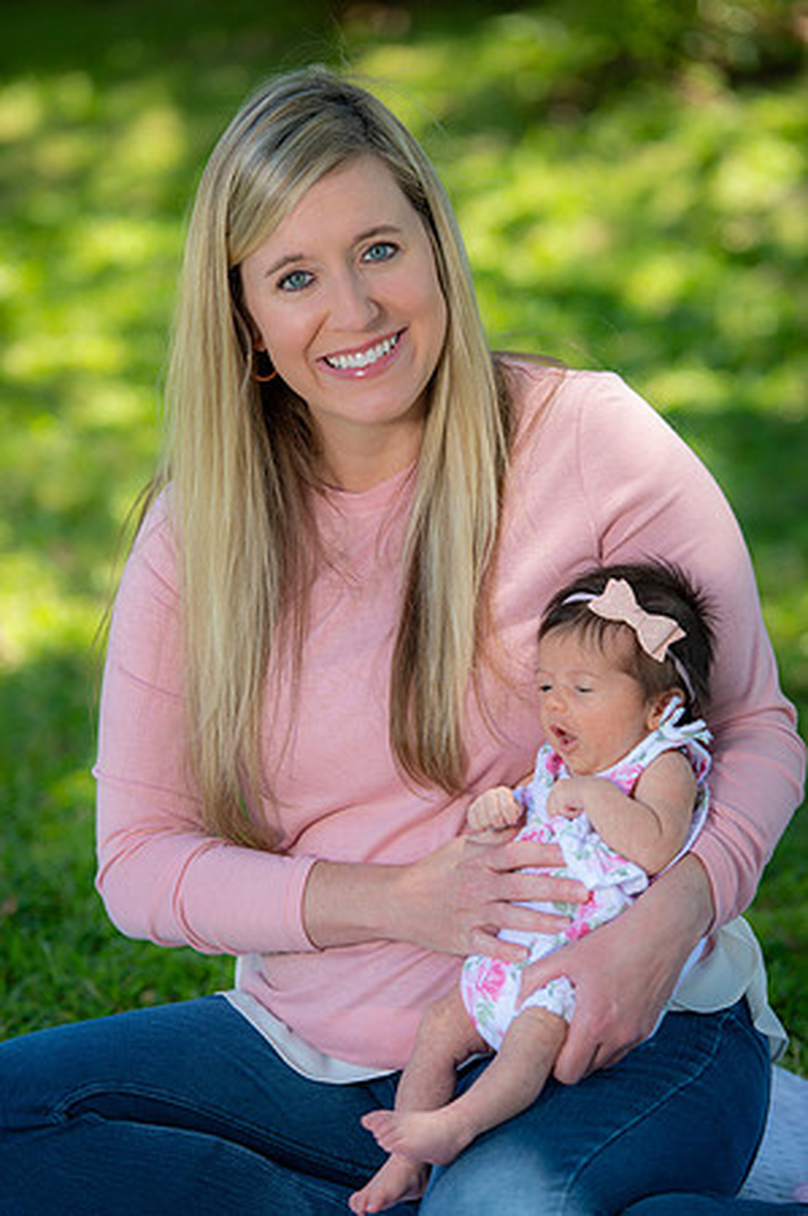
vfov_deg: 15.2
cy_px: 608
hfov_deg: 10.1
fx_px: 4555
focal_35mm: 135
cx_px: 404
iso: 100
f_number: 2.8
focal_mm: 135
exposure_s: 1/250
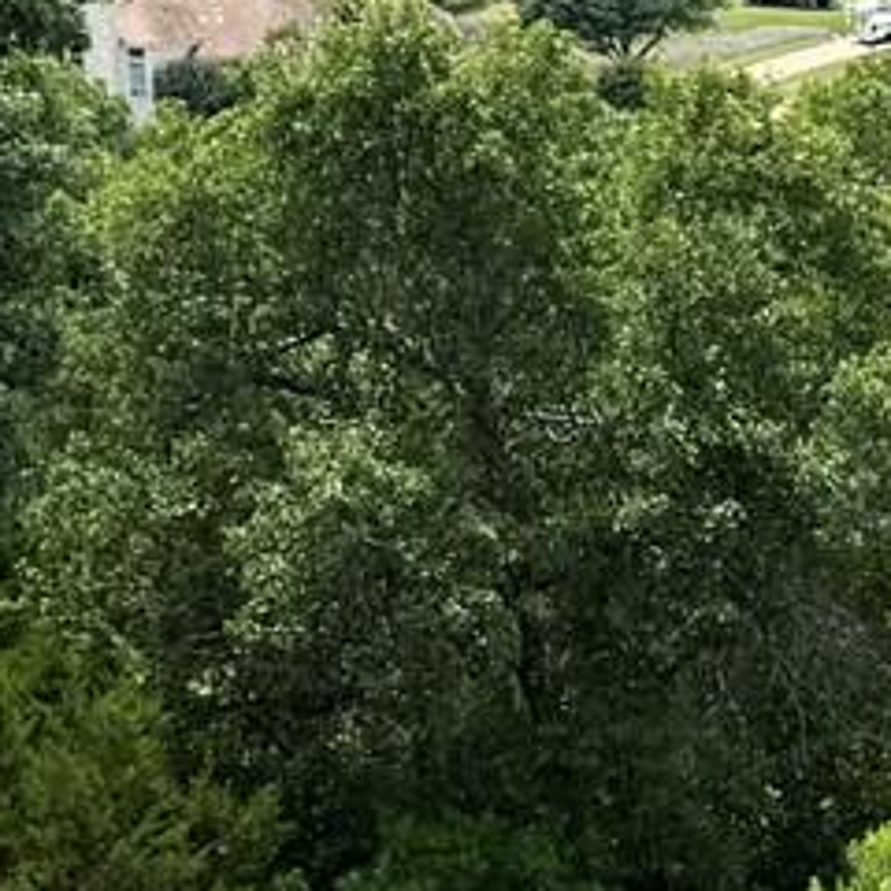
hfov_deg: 9.2
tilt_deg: -21.1
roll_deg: -2.8
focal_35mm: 181
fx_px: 5271
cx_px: 1589
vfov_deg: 9.2
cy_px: 1641
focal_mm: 6.76
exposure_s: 1/2604
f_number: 1.78
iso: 80
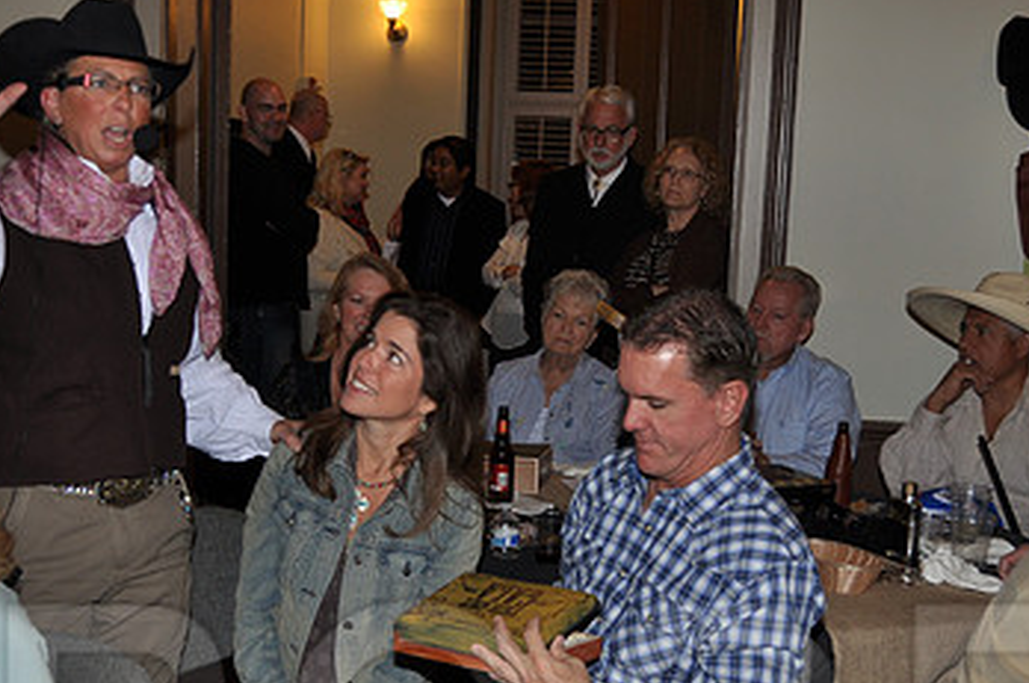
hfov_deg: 39.4
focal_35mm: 50
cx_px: 390
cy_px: 410
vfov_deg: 26.9
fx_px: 1427
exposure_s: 1/60
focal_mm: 20
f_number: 4
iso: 250
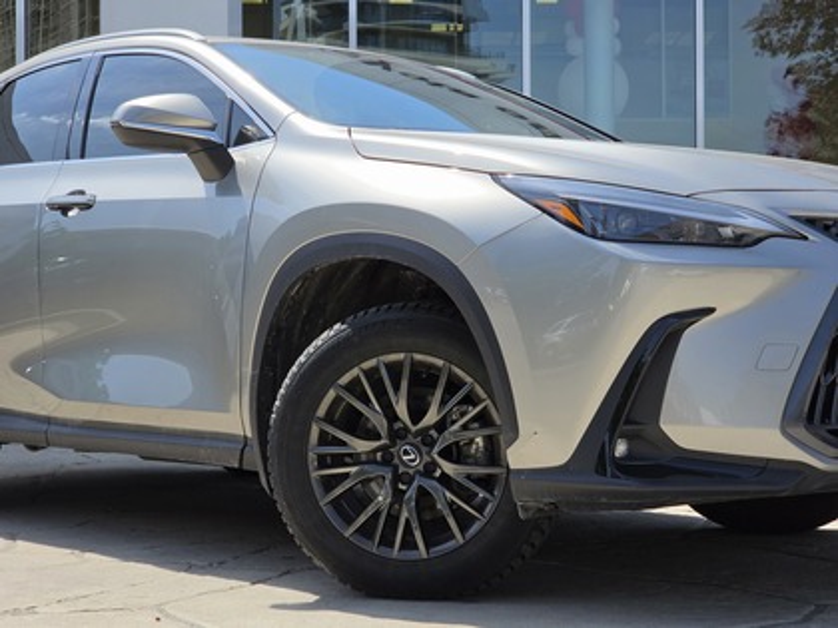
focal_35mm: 69
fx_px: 1670
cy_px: 314
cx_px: 419
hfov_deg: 28.2
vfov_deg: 21.3
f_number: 2.4
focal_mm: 7
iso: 25
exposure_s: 1/1041
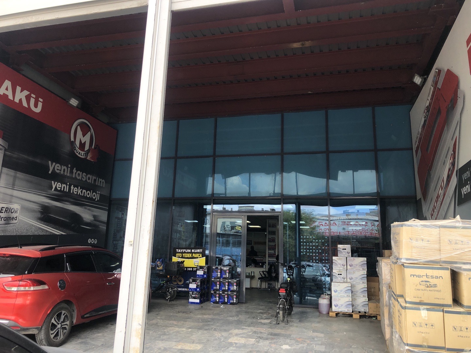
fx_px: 381
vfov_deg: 49.7
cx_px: 236
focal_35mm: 28
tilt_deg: +13.2
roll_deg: -1.9
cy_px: 176
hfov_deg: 63.4
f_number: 1.8
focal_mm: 3.99
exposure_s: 1/265
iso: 20
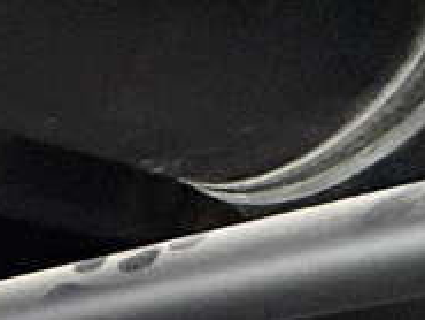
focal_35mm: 109
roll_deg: +0.3
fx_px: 1339
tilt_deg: -6.7
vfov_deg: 10.6
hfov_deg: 9.3
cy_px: 875
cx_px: -1096
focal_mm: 2.22
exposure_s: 1/60
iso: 320
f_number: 2.2
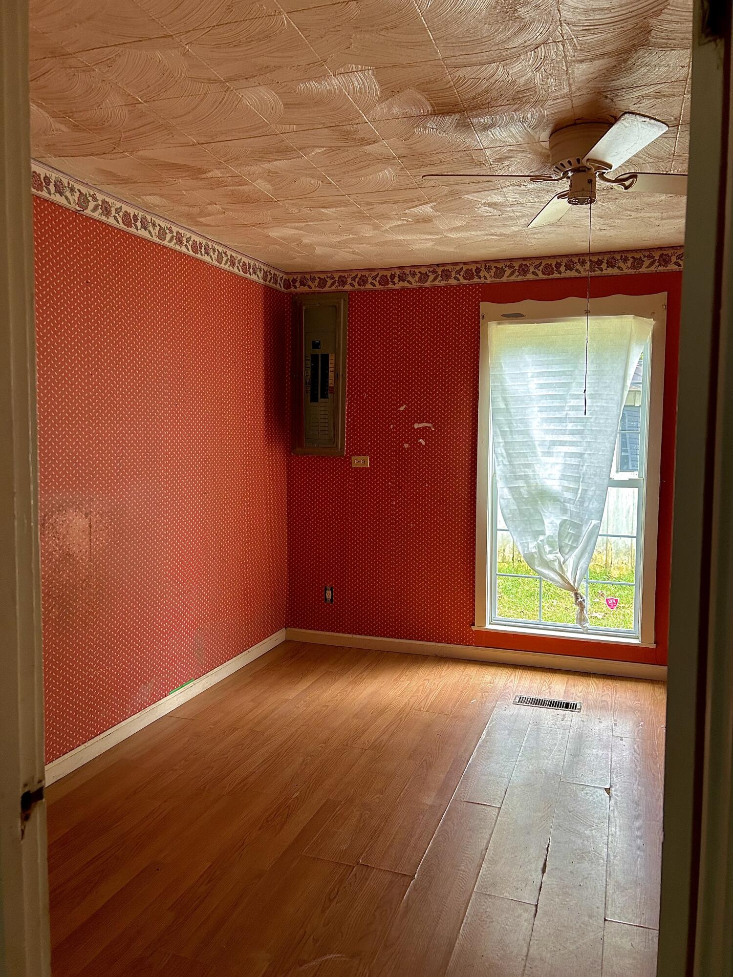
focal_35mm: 26
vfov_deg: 67.3
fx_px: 734
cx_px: 366
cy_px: 488
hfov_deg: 53.1
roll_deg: -0.3
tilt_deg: -1.7
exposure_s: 1/65
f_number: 1.5
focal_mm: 5.7
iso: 125
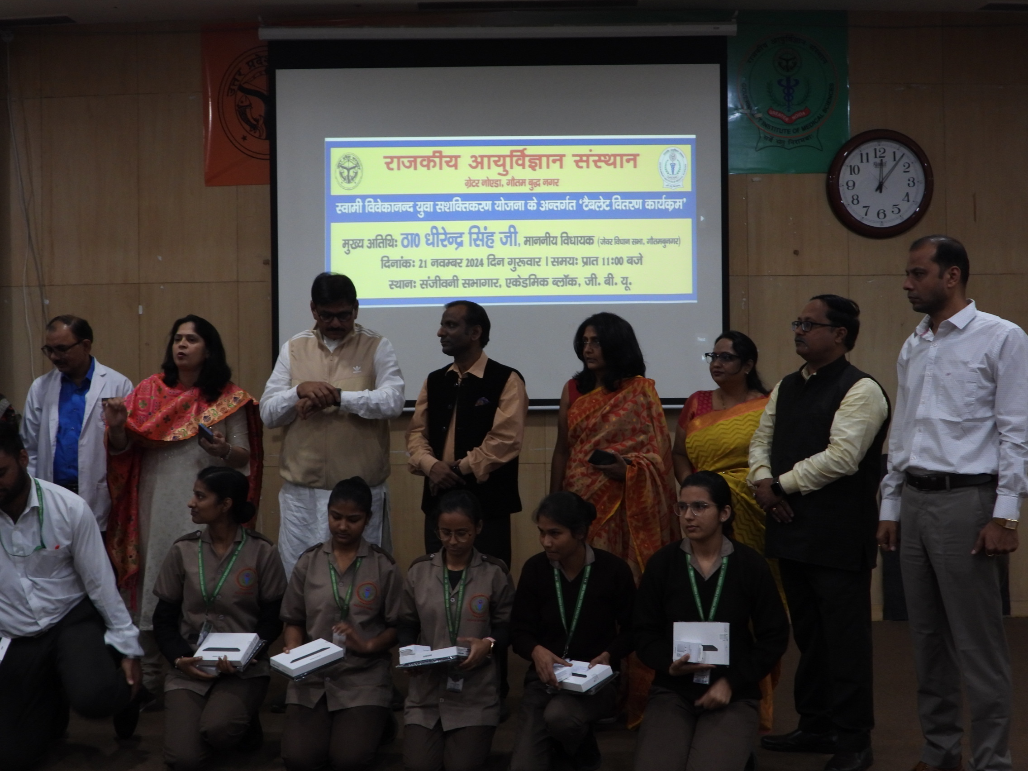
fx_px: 1218
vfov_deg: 35.1
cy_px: 386
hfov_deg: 45.8
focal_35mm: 41
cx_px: 514
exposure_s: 1/30
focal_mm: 7.4
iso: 220
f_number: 3.2
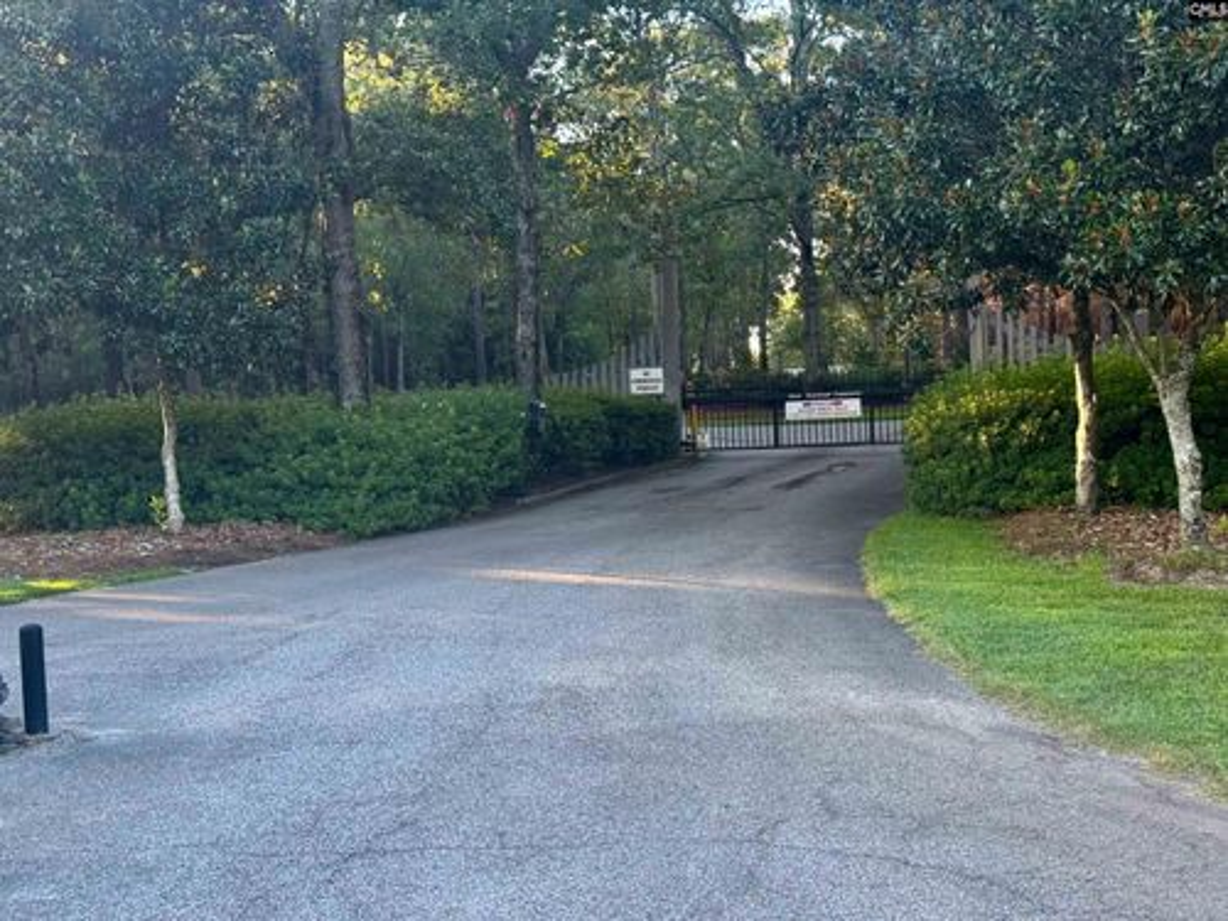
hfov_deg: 39.7
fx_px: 1703
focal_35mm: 48
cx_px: 614
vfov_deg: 30.3
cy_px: 460
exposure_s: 1/242
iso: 125
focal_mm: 6.76
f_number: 1.78
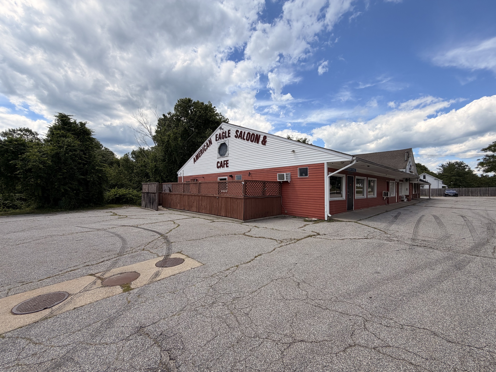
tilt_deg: +1.0
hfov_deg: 102.1
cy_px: 186
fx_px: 201
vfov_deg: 85.7
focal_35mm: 14
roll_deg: -0.5
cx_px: 248
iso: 20
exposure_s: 1/830
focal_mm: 2.22
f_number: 2.2
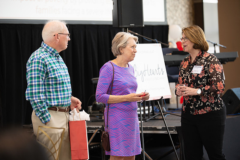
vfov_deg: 11.2
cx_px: 120
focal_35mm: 122
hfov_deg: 16.8
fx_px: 813
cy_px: 80
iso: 800
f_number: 3.2
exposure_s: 1/160
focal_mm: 122
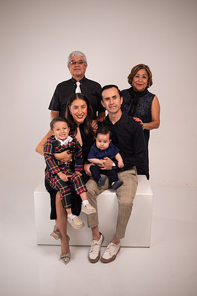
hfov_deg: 37.9
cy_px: 148
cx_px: 98
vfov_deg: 54.4
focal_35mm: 35
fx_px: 287
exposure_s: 1/400
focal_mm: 35
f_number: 3.2
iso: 320
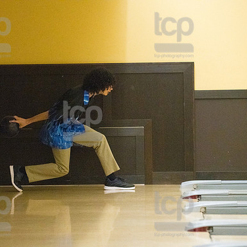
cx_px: 83
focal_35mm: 186
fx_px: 1502
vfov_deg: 9.4
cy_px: 124
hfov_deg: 9.4
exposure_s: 1/1000
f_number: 4.5
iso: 10000
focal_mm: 145
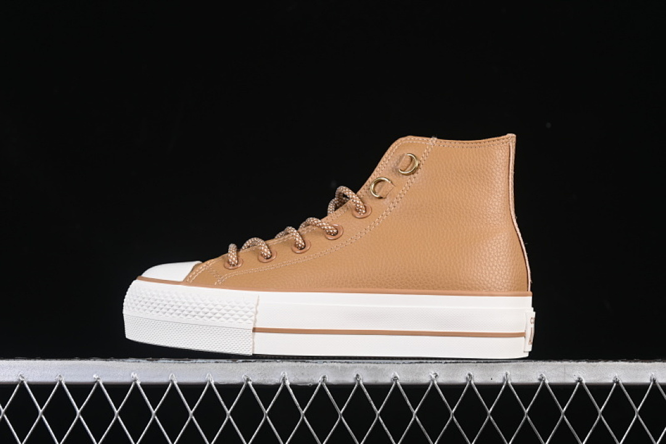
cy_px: 222
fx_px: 1387
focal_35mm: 75
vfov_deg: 18.2
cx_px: 333
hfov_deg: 27.0
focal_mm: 50
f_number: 7.1
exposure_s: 1/80
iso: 160
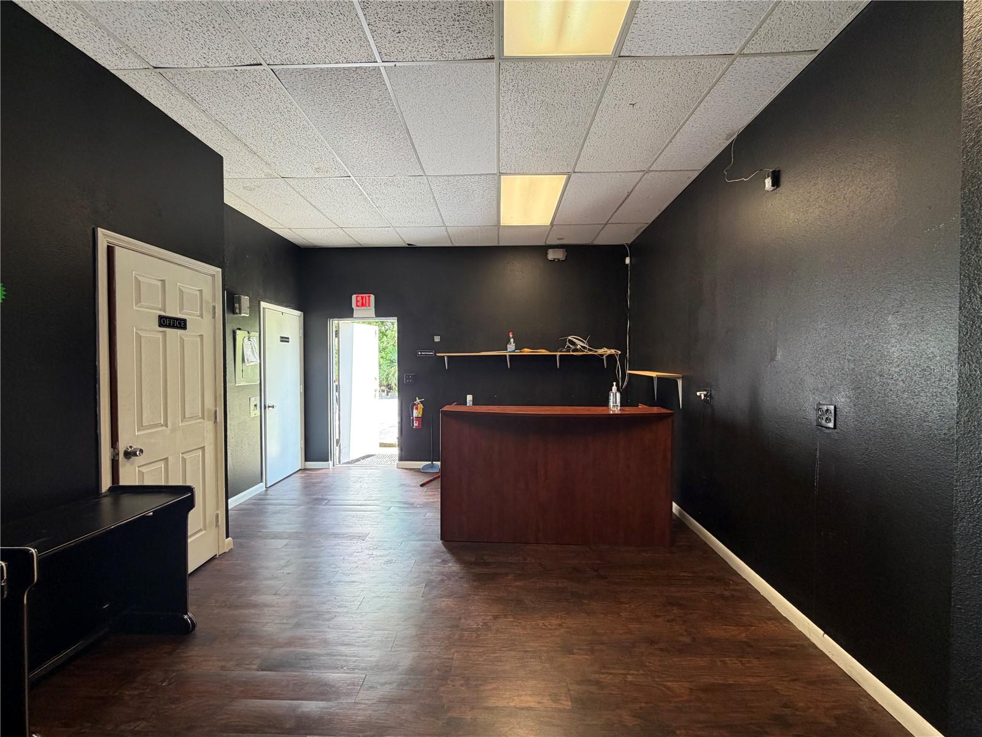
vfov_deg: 85.7
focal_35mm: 14
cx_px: 491
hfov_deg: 102.1
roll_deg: +0.8
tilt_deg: -0.9
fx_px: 397
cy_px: 368
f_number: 2.2
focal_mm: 2.22
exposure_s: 1/60
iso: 200
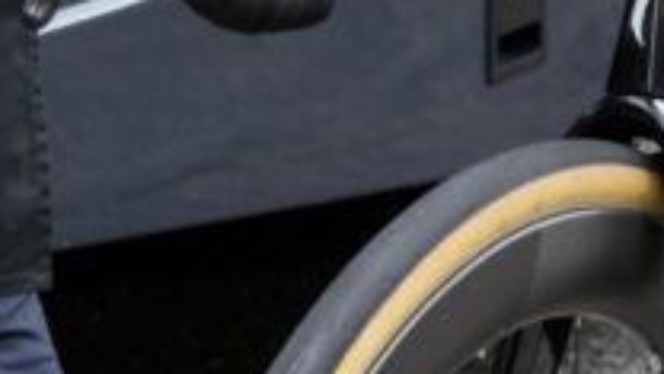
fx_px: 4490
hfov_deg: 8.4
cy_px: 393
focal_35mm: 255
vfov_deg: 4.8
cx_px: 488
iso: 400
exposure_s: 1/200
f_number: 6.3
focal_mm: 30
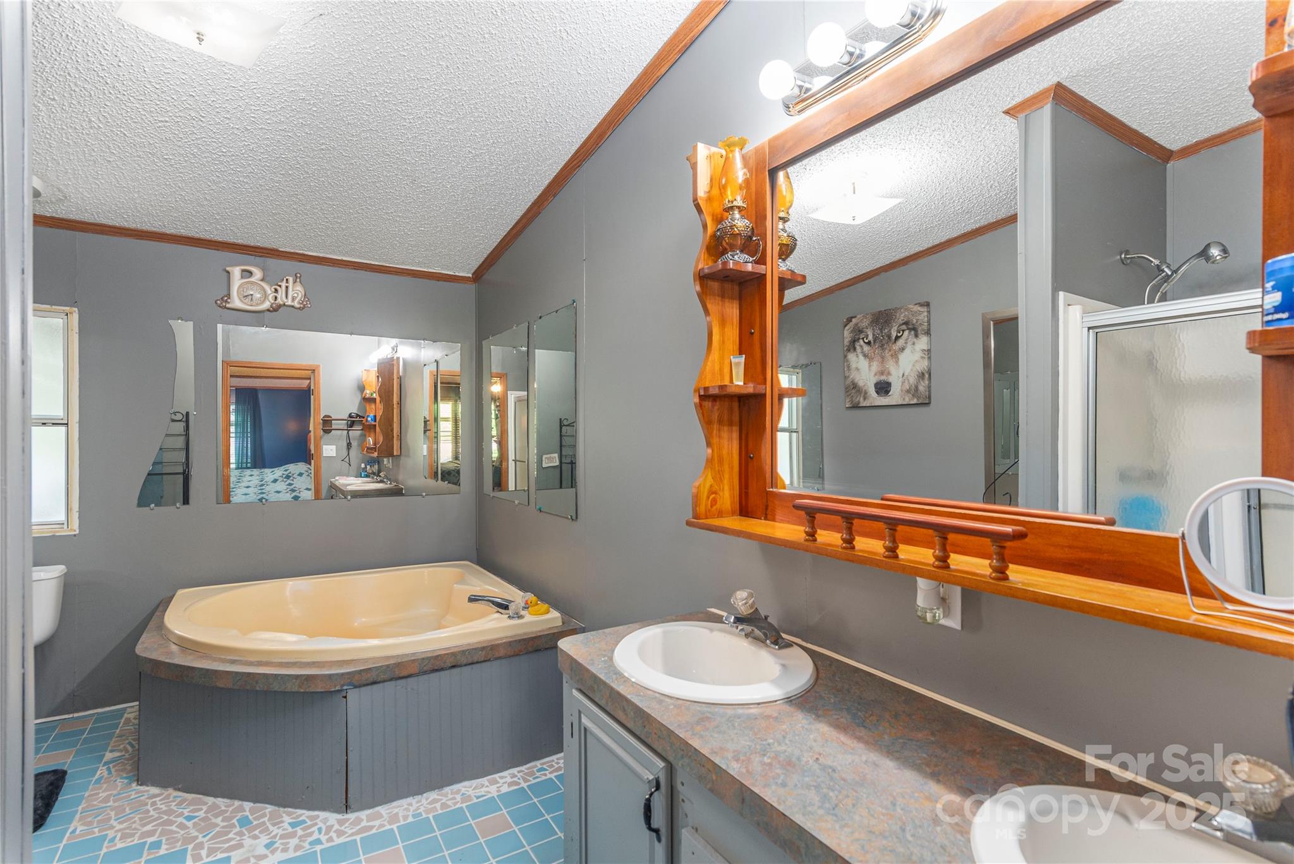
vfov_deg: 70.5
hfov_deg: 93.3
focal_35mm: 17
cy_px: 432
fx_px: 611
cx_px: 647
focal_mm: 17
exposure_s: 1/60
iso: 320
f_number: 7.1
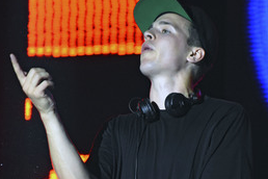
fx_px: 1950
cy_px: 128
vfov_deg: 5.2
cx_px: 146
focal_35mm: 262
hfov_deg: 7.9
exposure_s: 1/100
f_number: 5.6
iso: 2500
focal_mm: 100
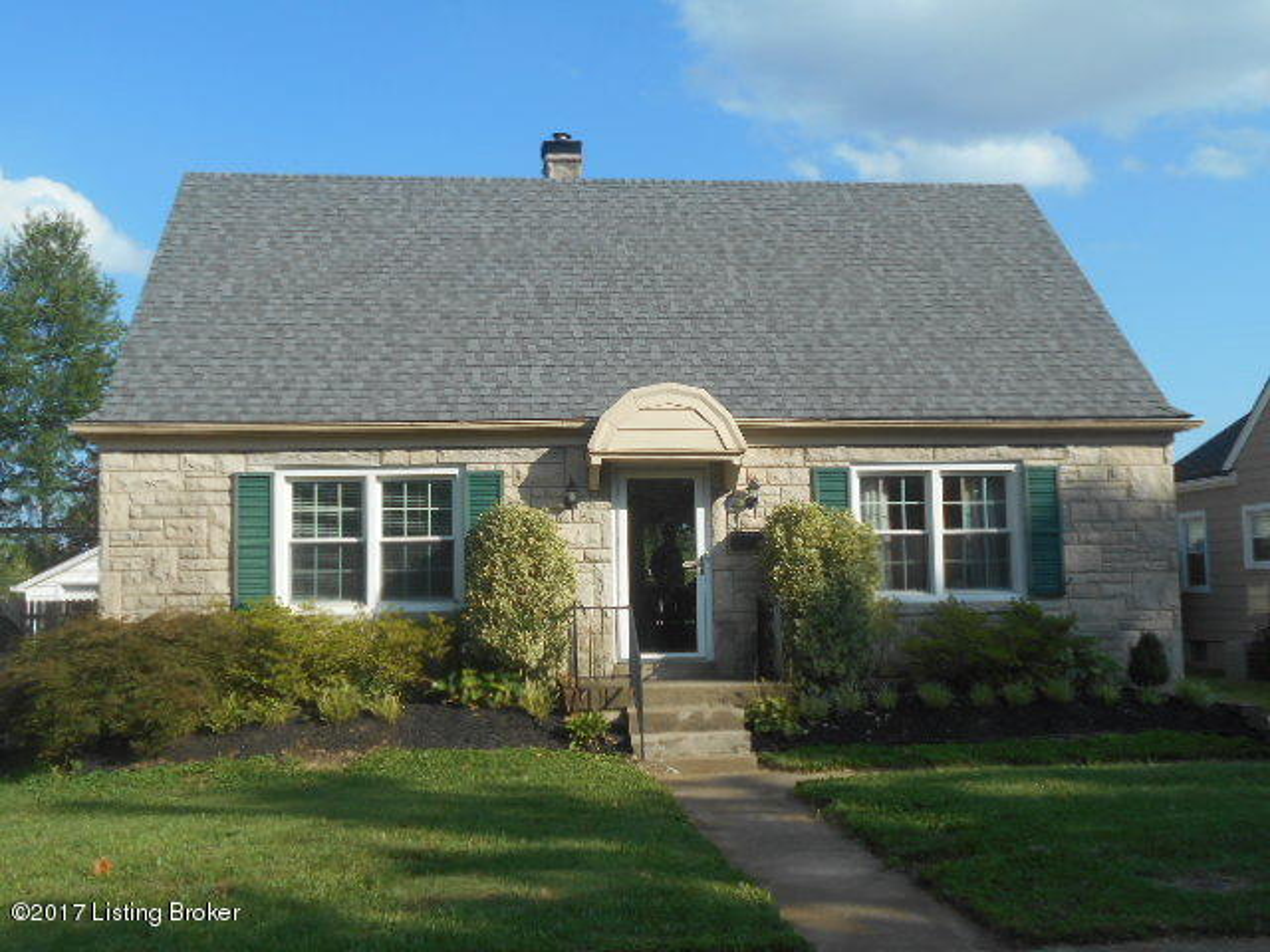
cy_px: 476
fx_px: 1357
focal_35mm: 37
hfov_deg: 50.1
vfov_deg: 38.7
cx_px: 635
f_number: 3.9
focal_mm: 6.7
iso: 80
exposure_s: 1/640
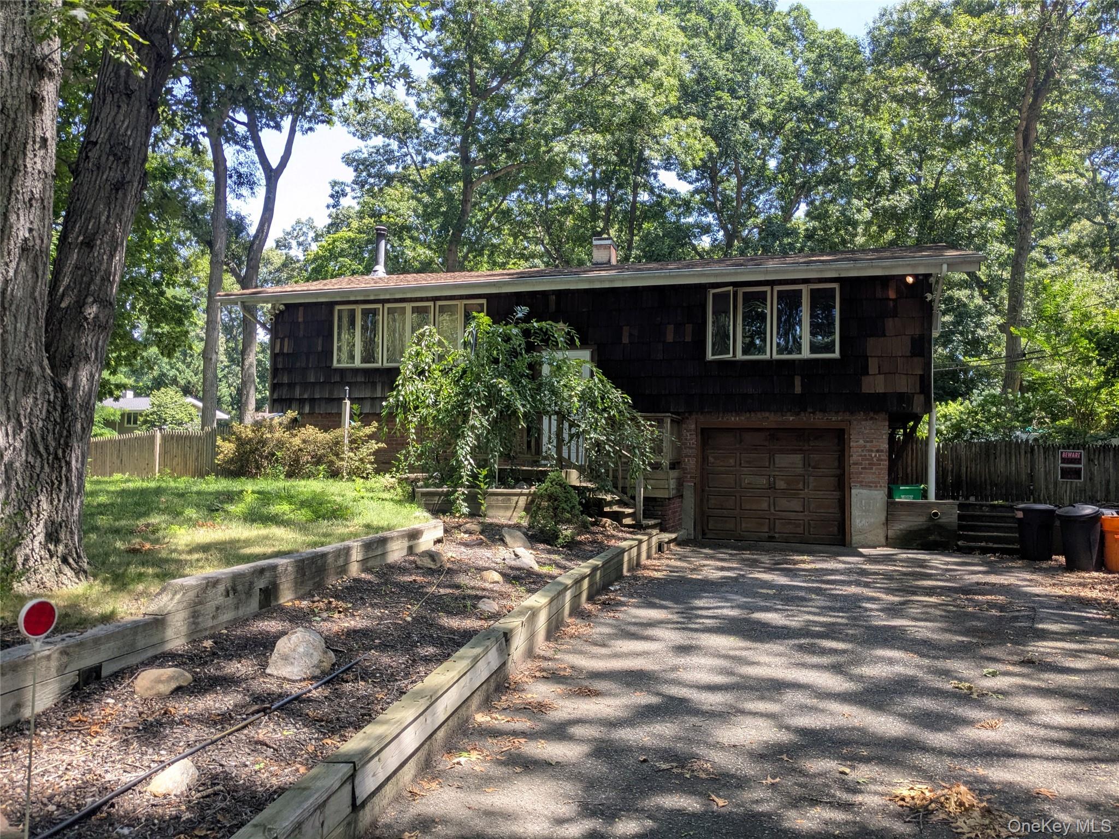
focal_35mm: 27
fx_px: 873
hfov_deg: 65.3
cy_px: 420
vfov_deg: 51.4
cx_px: 560
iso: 50
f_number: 1.73
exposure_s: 1/441
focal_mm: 4.38
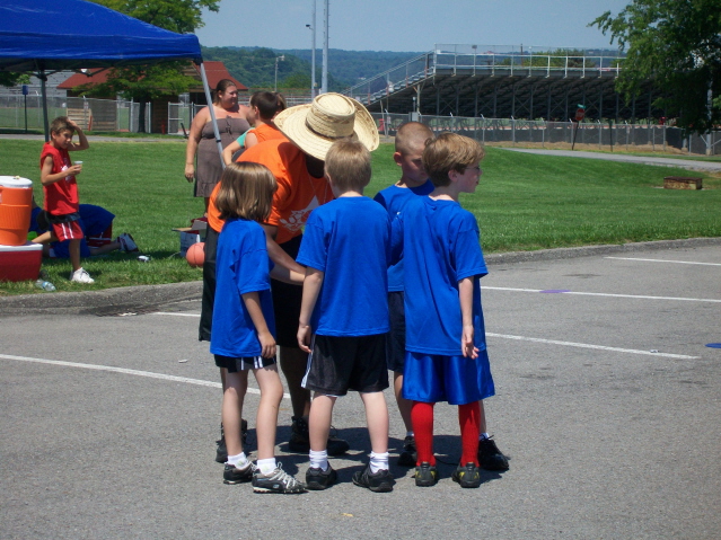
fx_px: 2124
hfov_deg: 19.3
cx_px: 360
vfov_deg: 14.5
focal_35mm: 102
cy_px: 270
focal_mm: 18.3
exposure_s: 1/500
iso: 64
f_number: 4.9
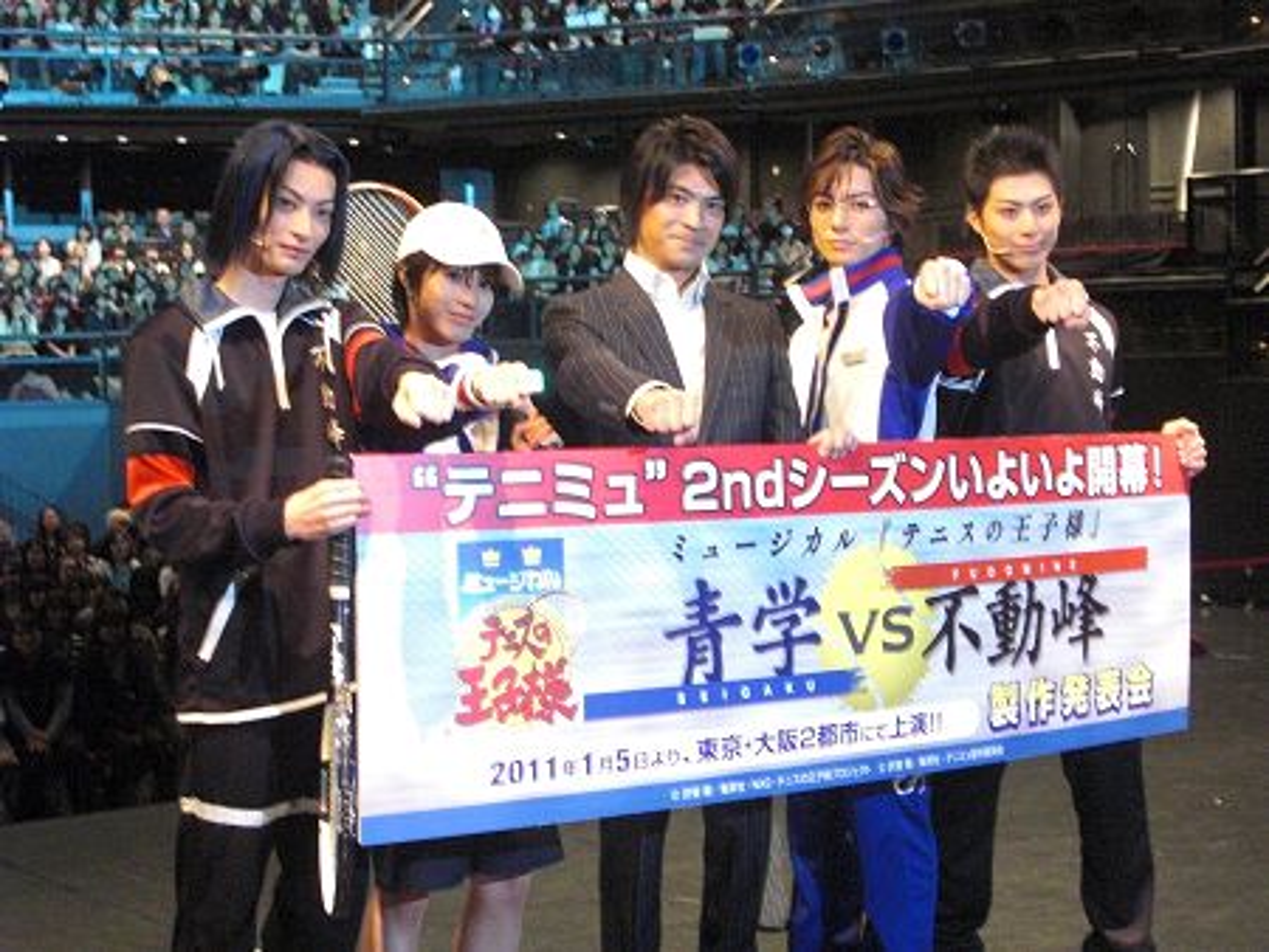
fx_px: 2421
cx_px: 634
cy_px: 476
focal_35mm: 66
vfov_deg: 22.3
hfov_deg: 29.4
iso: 800
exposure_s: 1/20
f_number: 4.1
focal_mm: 11.7
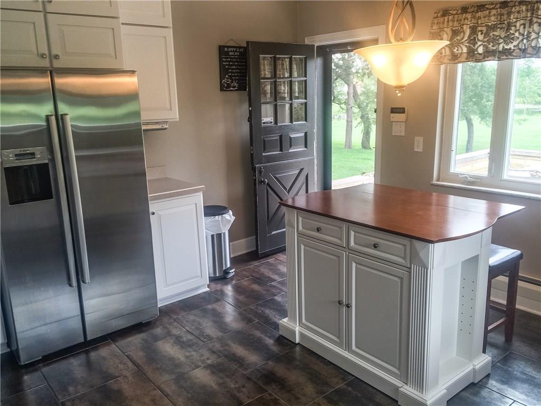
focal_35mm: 29
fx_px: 453
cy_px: 203
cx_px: 270
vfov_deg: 48.2
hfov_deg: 61.7
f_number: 2.2
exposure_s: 1/40
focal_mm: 4.15
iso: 32
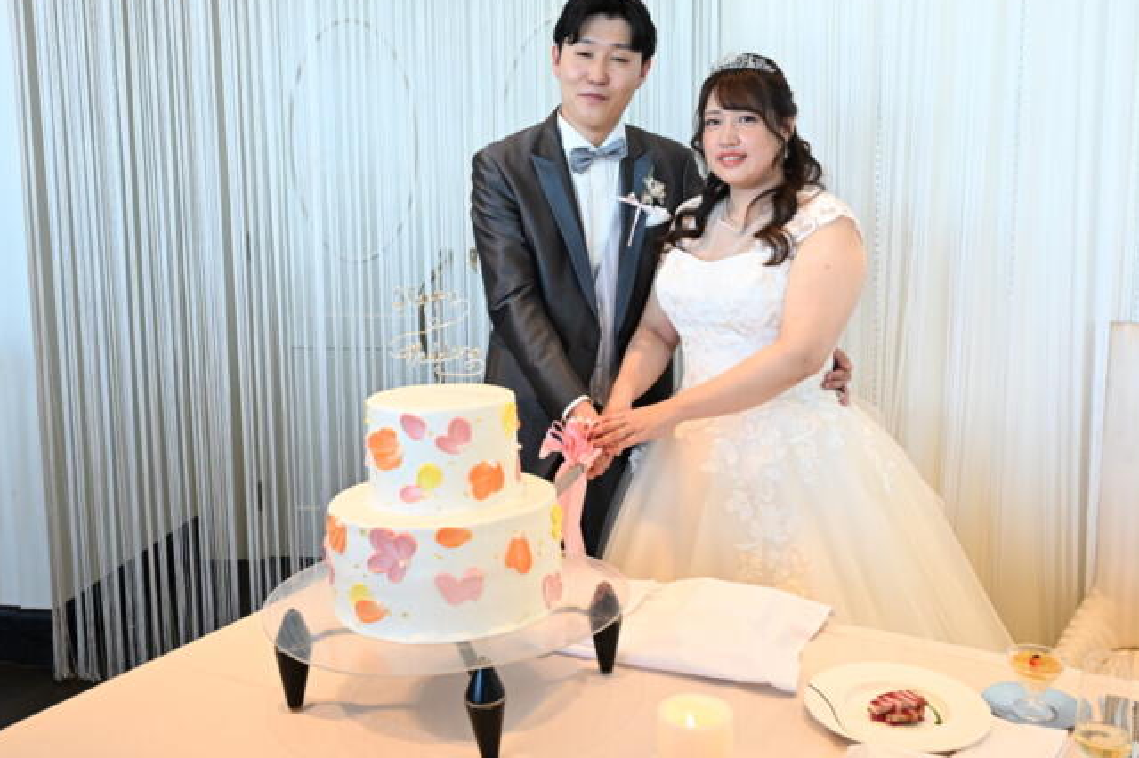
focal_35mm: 34
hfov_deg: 55.8
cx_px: 603
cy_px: 320
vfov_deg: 38.7
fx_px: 1075
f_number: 6.3
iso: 800
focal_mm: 29
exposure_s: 1/60
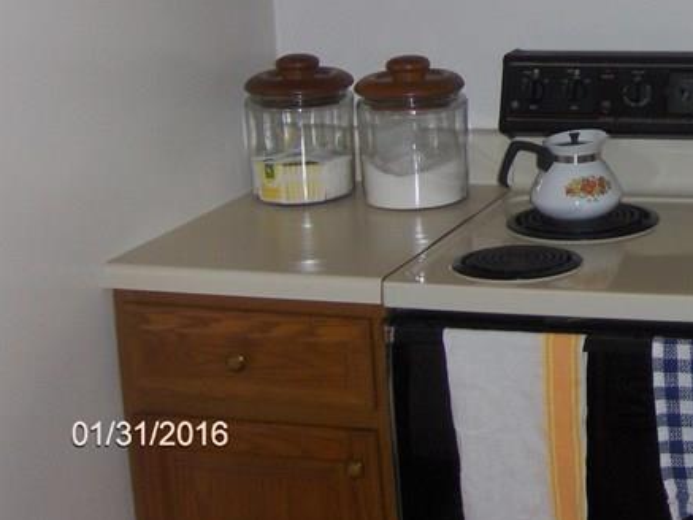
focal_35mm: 82
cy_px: -41
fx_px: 1642
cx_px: 783
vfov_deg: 17.4
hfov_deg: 22.4
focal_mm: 7.5
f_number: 2.8
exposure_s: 1/60
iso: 100
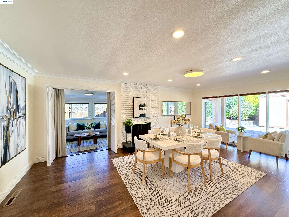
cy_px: 108
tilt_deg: +0.6
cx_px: 144
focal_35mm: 14
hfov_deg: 102.1
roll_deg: -0.1
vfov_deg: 85.7
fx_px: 117
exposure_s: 1/120
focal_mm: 2.22
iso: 200
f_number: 2.2
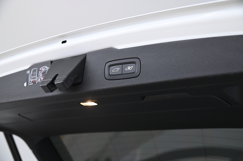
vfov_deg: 35.0
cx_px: 122
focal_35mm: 38
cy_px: 80
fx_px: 256
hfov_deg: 50.7
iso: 2000
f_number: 4
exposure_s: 1/80
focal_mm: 38
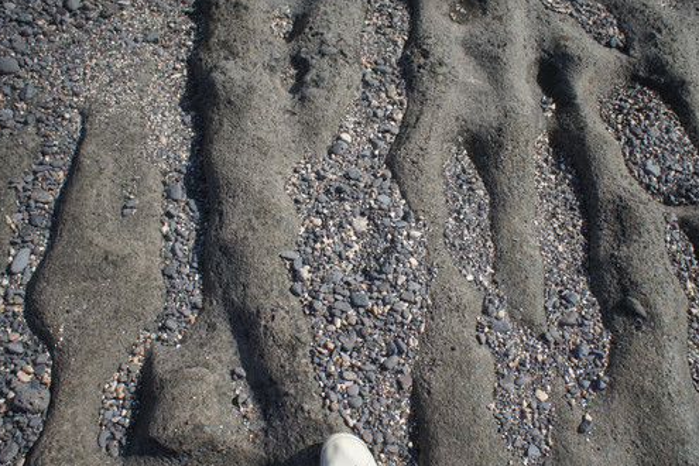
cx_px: 384
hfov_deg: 60.2
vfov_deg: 42.3
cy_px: 251
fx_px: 602
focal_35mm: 31
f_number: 6.3
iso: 200
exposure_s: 1/640
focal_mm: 16
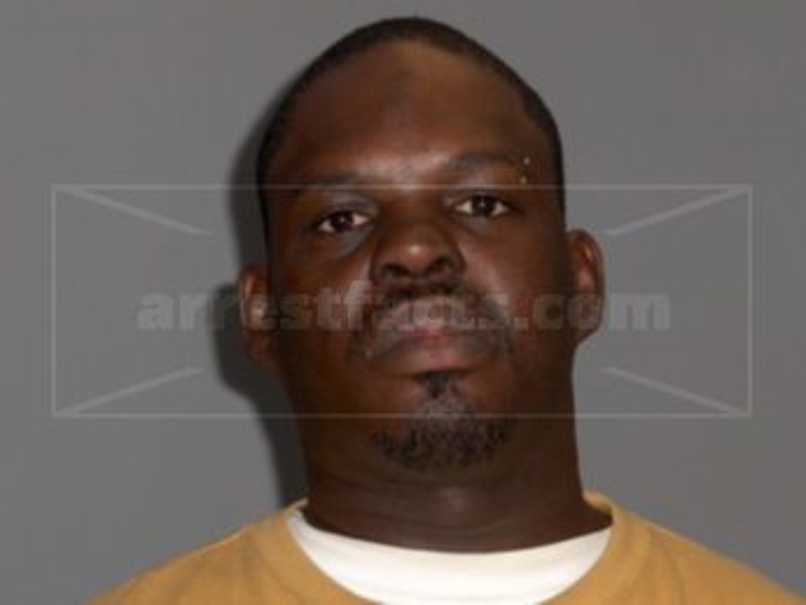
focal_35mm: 101
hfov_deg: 19.4
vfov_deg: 14.7
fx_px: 2353
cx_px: 403
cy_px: 302
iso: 82
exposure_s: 1/125
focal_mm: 20.7
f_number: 4
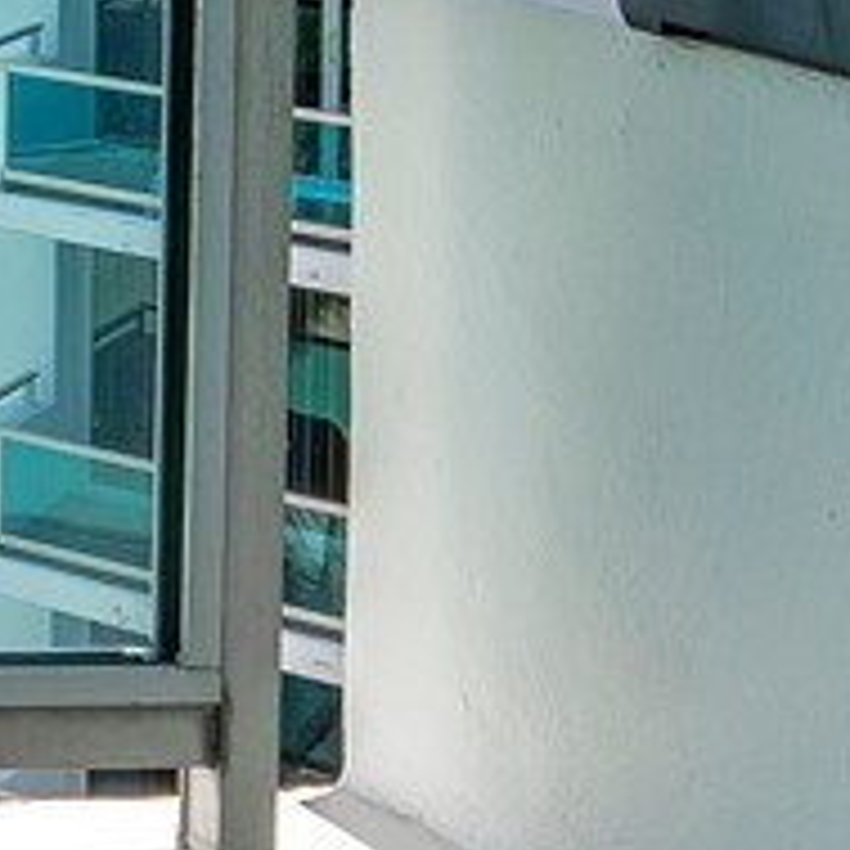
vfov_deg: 14.6
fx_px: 2973
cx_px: -2136
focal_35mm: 107
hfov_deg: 9.4
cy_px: -598
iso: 100
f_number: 9
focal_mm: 14
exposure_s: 1/125
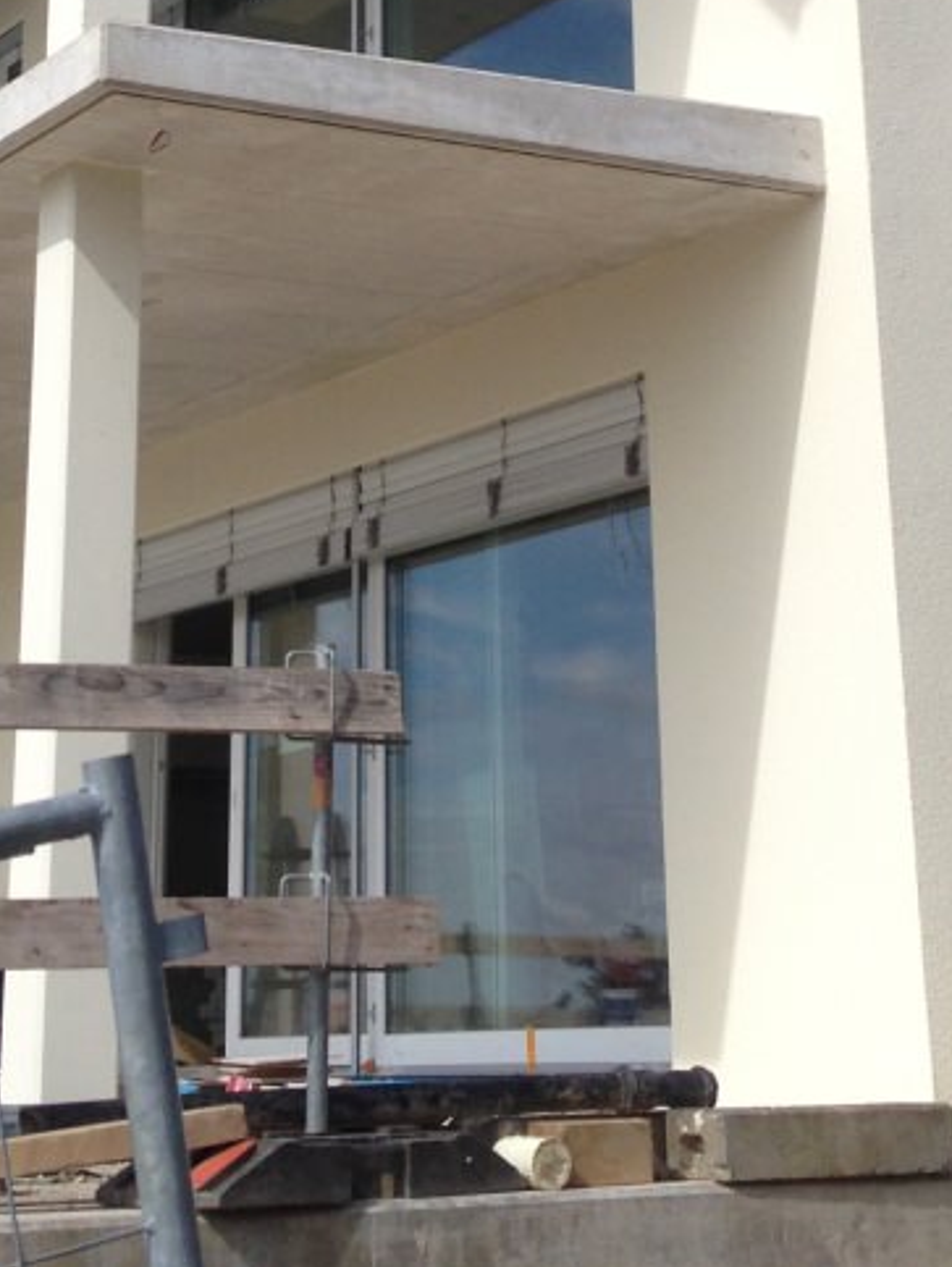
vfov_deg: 21.4
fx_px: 3149
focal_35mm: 86
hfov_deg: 17.2
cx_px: 479
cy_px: -191
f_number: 2.4
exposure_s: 1/1595
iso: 50
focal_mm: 4.12
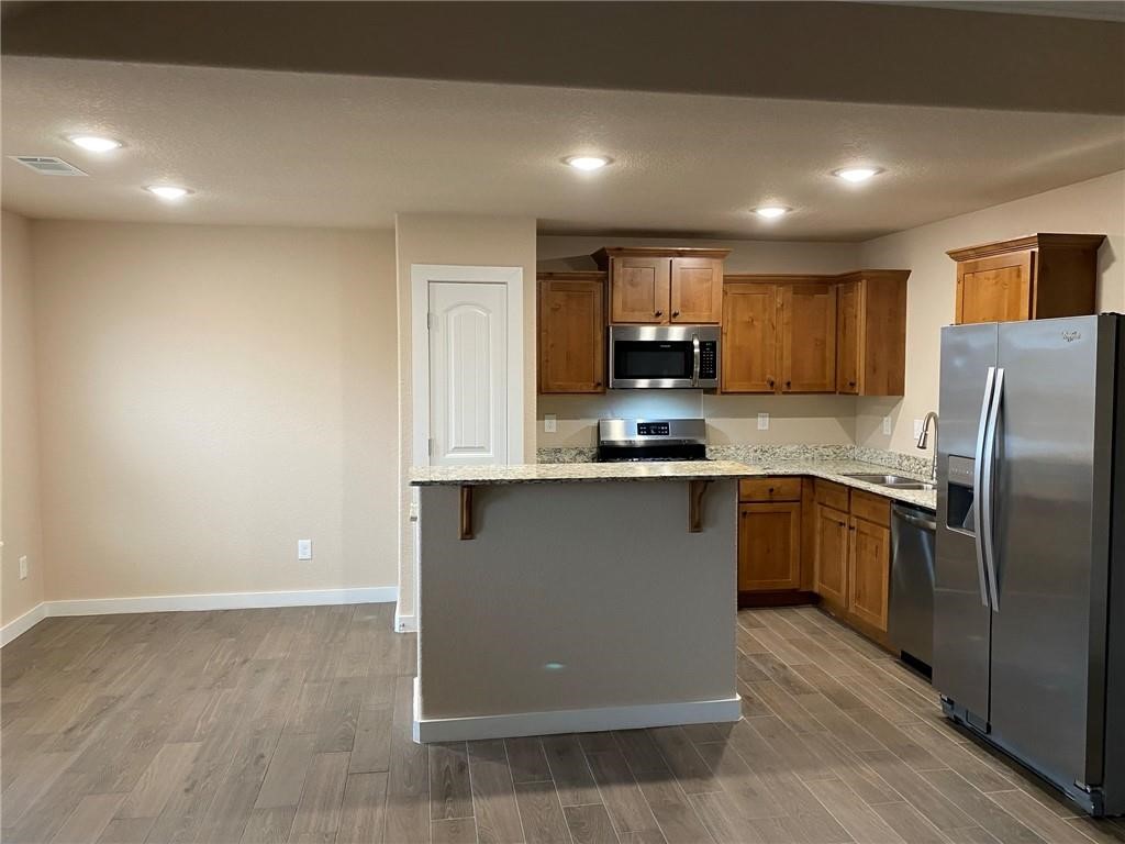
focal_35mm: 26
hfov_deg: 67.3
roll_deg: +0.1
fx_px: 845
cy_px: 422
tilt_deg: -3.0
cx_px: 562
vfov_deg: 53.1
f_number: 1.8
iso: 250
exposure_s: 1/60
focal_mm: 4.25
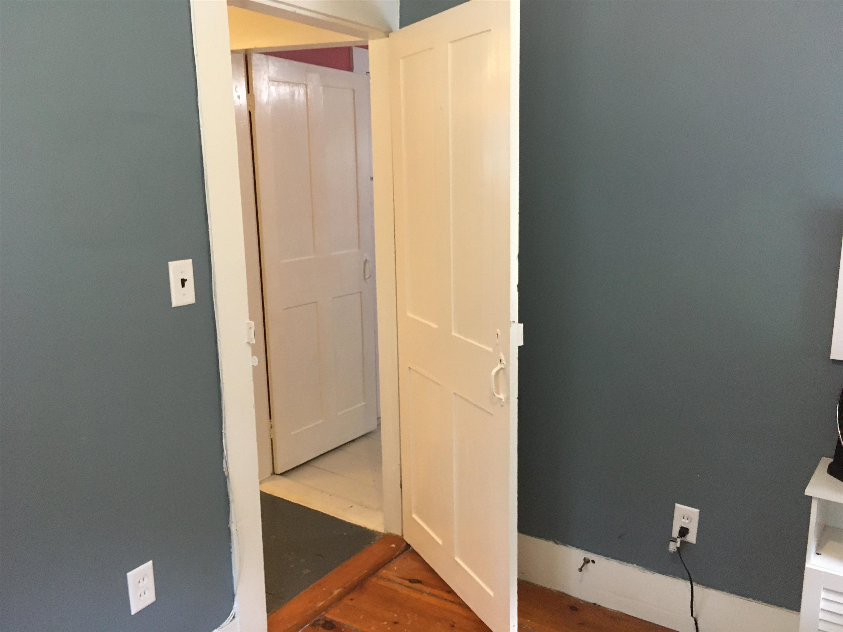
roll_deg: -1.8
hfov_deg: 61.7
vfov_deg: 48.2
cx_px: 422
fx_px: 706
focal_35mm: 29
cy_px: 316
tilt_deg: -10.1
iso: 160
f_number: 2.2
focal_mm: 4.15
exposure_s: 1/30
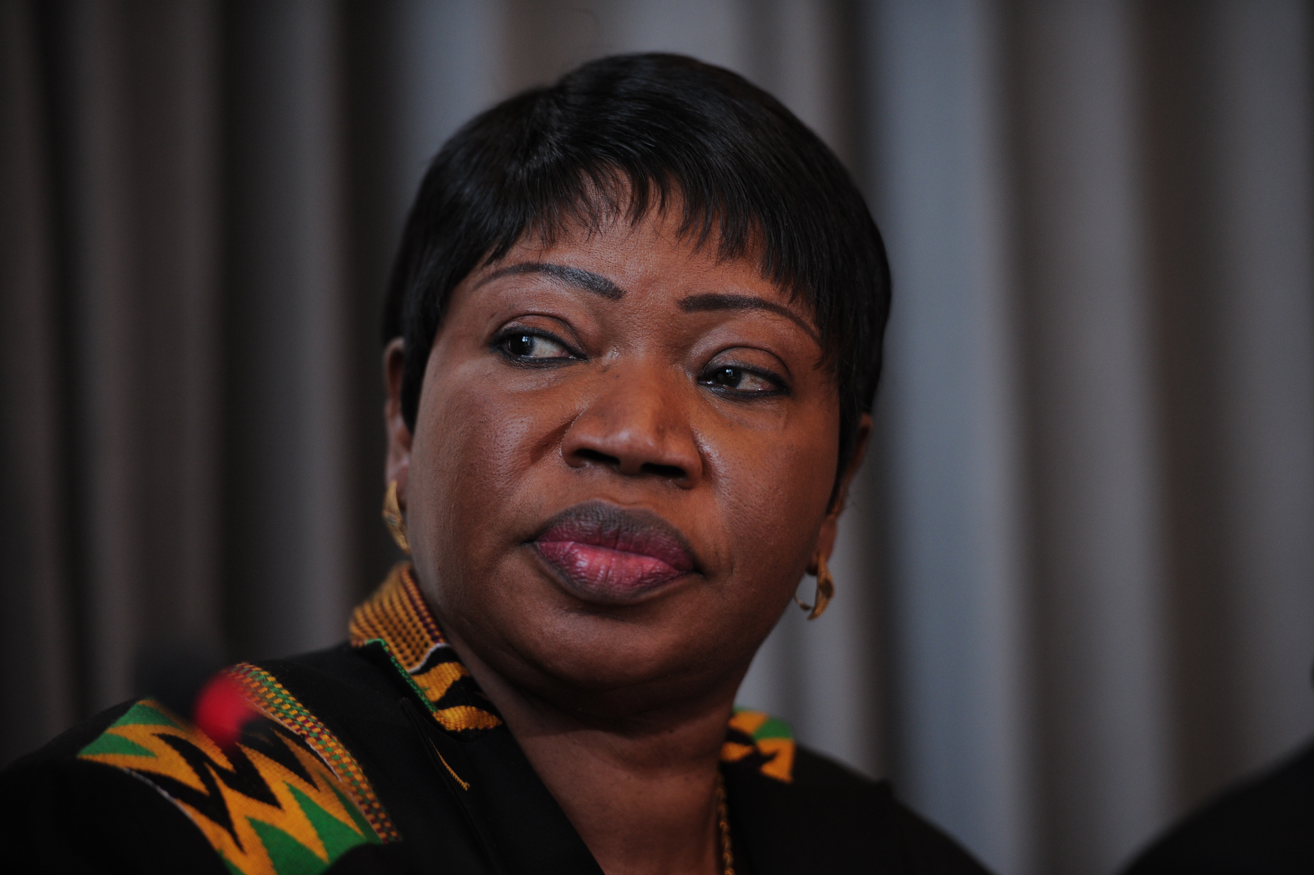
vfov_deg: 6.9
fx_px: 7295
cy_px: 438
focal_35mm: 200
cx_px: 657
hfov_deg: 10.3
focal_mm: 200
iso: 1600
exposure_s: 1/160
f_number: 2.8
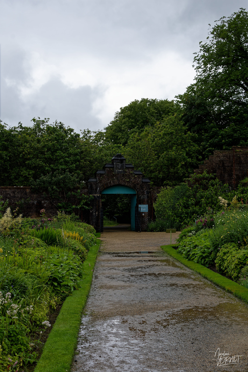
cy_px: 186
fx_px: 543
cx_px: 124
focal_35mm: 52
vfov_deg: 37.9
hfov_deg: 25.7
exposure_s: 1/500
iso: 400
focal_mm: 35
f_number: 8
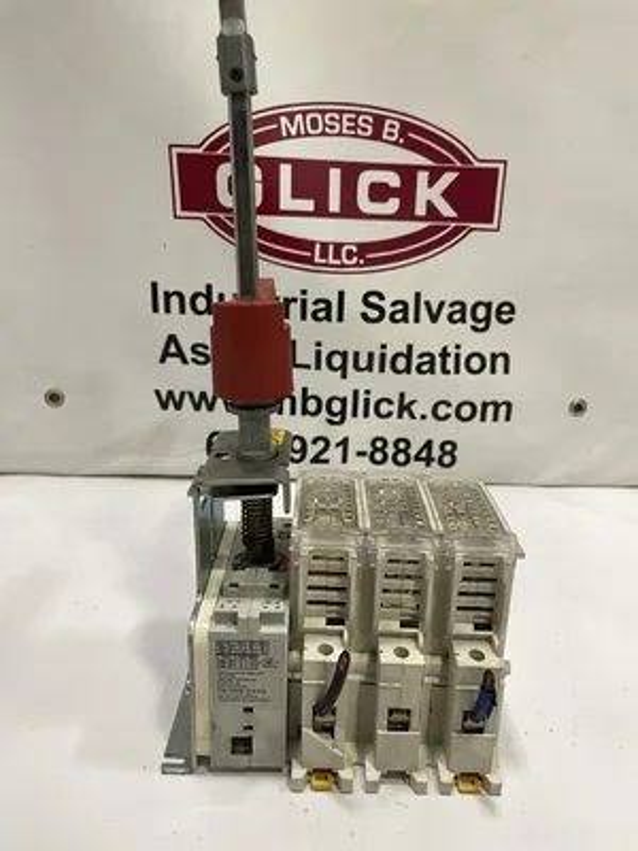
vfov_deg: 67.3
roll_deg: -3.3
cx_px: 319
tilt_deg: -18.4
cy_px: 426
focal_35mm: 26
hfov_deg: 53.1
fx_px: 639
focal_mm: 4.2
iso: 100
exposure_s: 1/60
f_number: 1.6
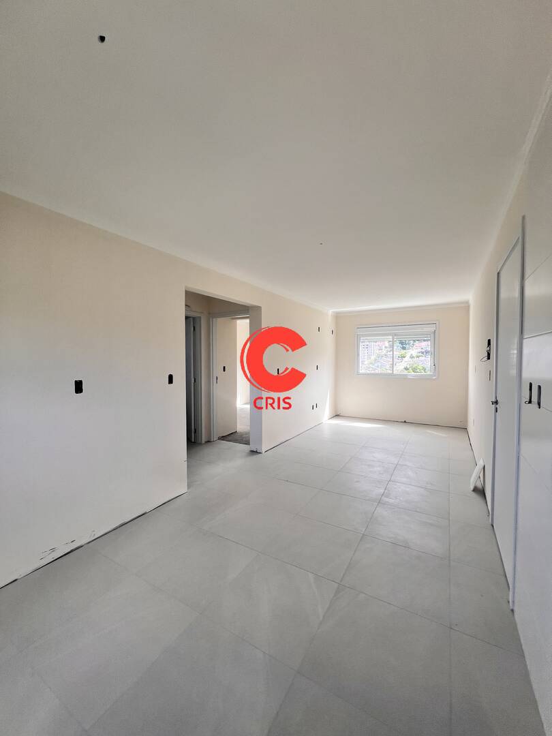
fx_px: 276
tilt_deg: -1.0
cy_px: 368
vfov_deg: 106.2
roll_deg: +2.0
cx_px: 276
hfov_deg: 89.9
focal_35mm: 13
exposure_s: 1/216
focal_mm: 1.57
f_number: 1.8
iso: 32
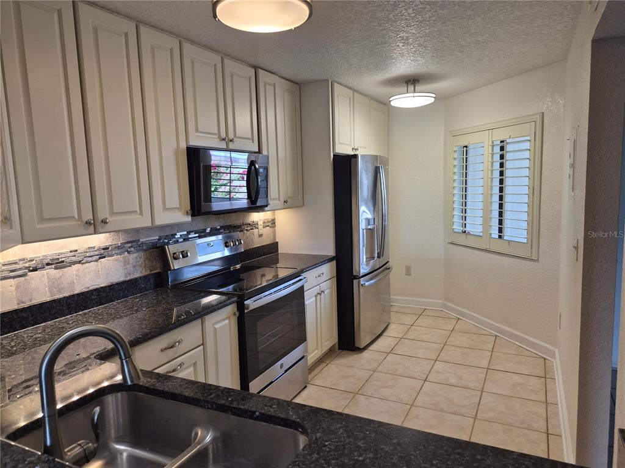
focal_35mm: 23
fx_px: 415
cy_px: 234
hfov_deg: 73.9
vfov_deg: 58.9
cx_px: 312
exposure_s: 1/64
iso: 125
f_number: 1.8
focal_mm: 5.4
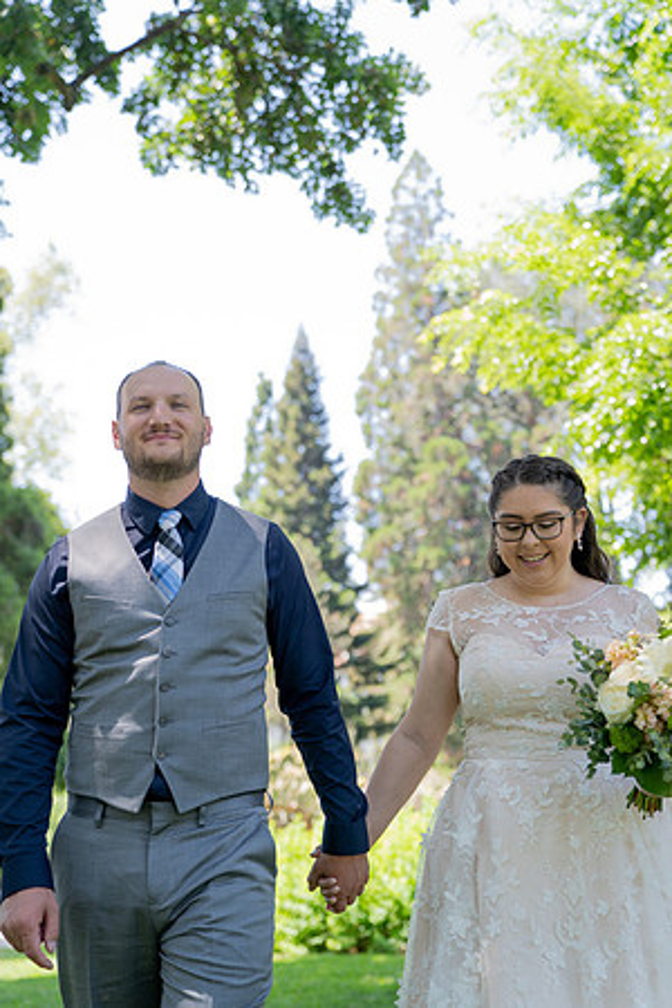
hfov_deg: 28.1
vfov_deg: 41.1
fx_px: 1344
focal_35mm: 48
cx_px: 336
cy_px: 504
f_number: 2.8
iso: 250
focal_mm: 48
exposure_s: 1/320
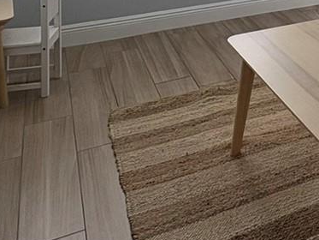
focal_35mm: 60
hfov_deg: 28.4
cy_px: -153
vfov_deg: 19.9
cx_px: 374
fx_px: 553
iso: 64
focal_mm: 2.22
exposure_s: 1/241
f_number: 2.2
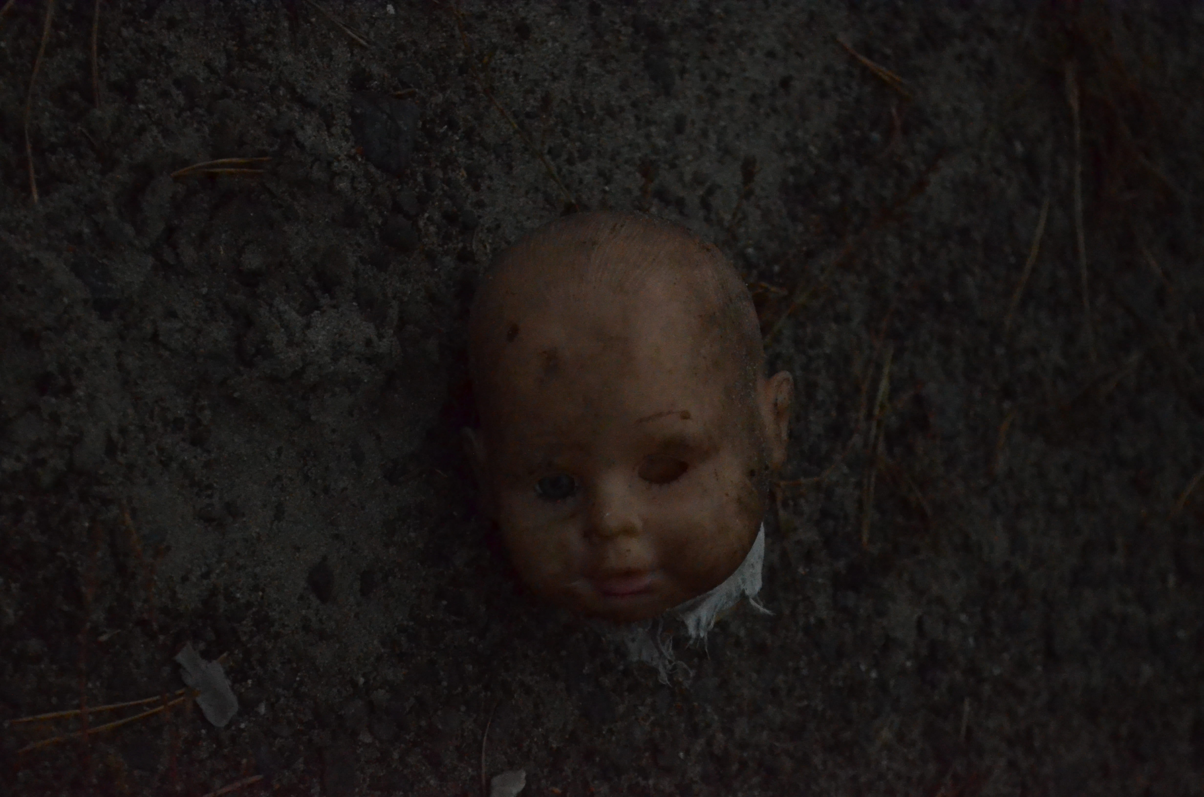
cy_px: 398
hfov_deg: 24.7
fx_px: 2753
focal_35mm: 82
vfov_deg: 16.5
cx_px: 602
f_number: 5.6
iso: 6400
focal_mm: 55
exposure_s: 1/4000
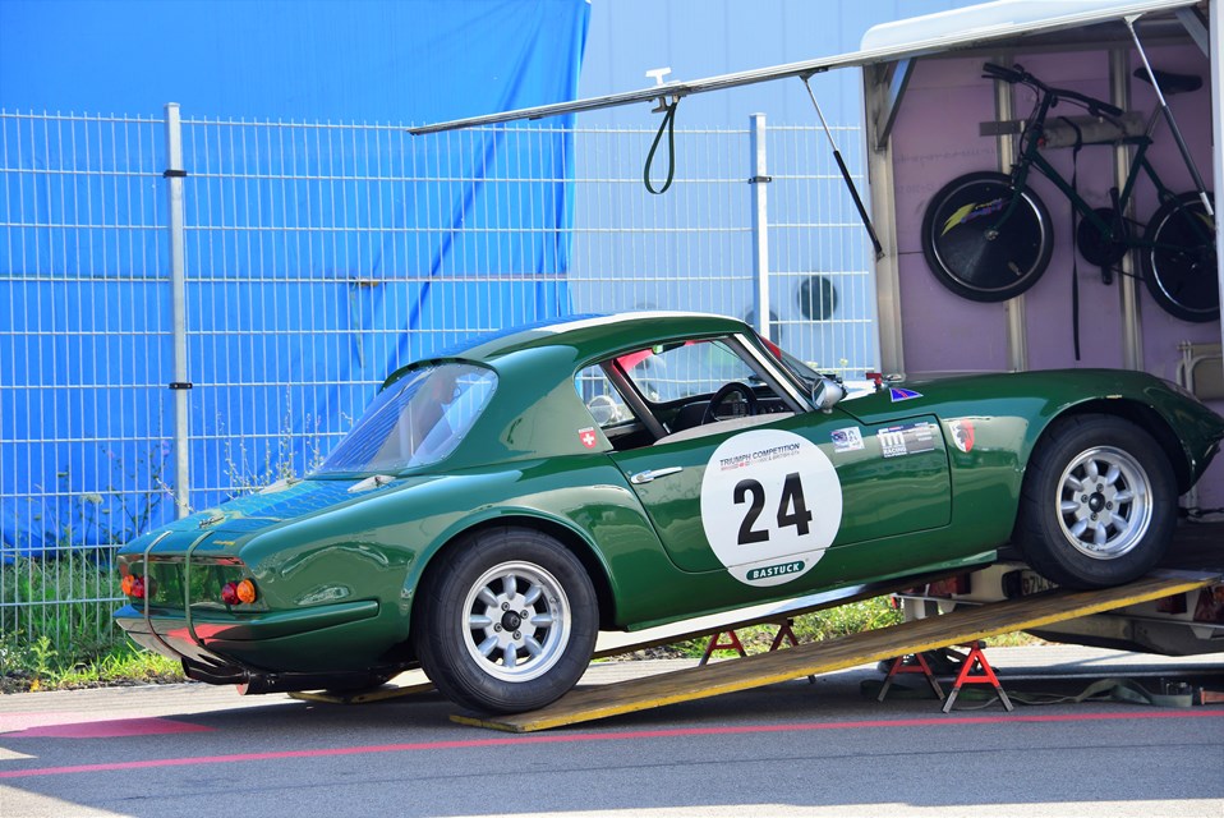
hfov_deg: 18.6
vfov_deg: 12.5
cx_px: 612
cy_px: 409
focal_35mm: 110
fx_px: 3742
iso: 320
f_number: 7.1
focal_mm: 110
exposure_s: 1/200
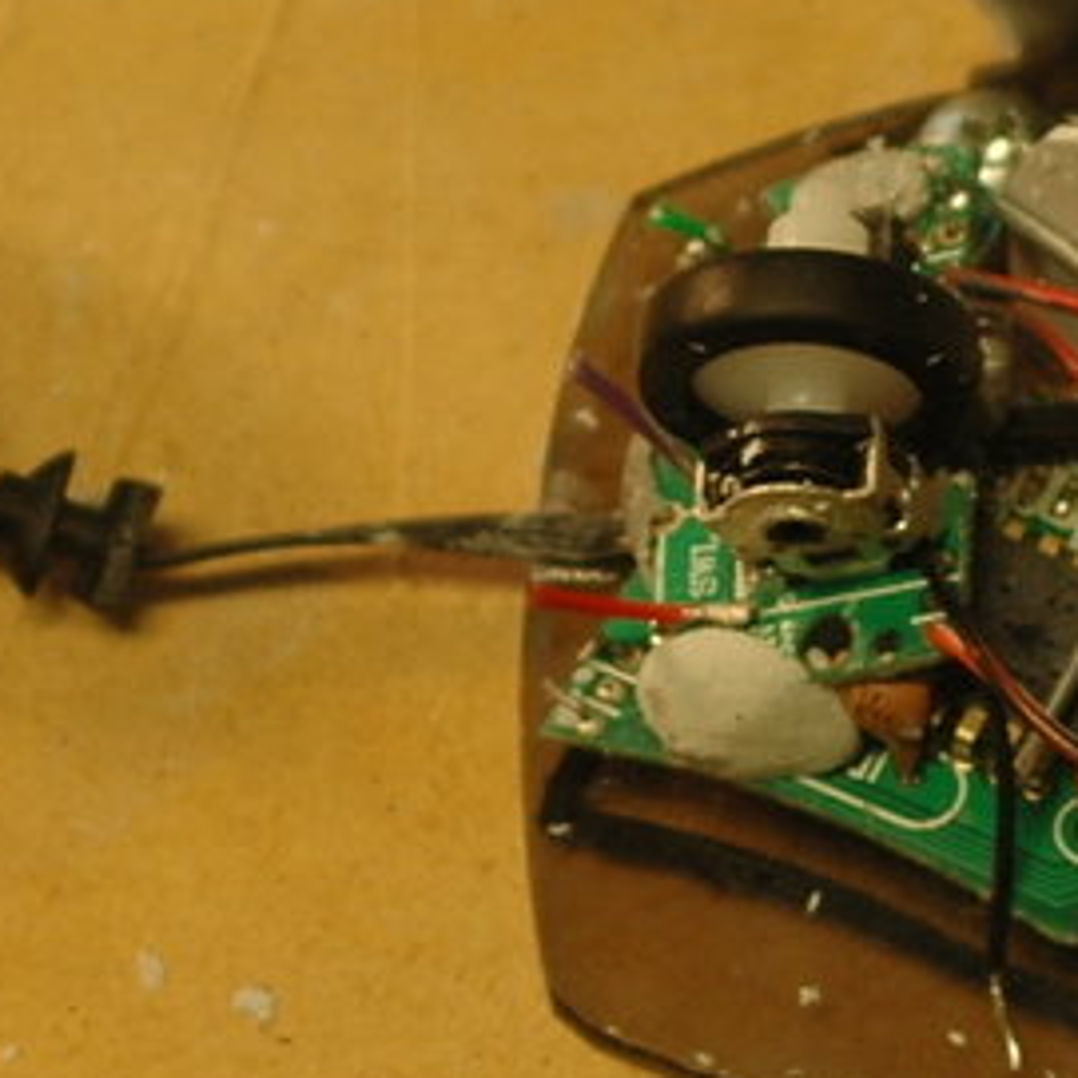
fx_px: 9724
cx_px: 1134
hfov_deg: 6.3
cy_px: 503
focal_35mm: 276
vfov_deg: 6.3
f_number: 4
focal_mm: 42
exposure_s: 1/60
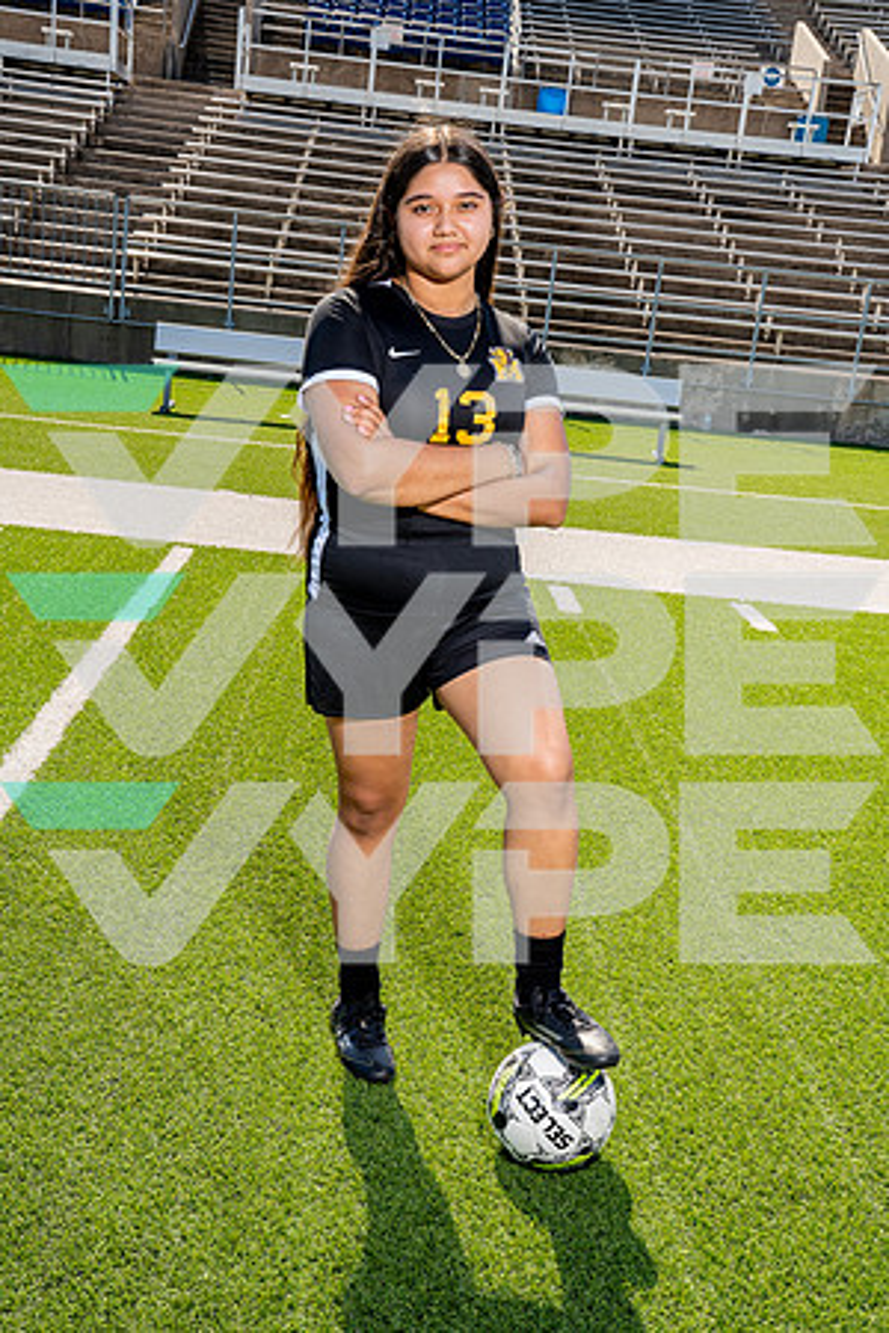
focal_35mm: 42
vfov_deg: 46.4
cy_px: 666
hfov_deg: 31.9
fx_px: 1556
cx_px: 444
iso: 320
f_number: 11
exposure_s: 1/250
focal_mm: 42
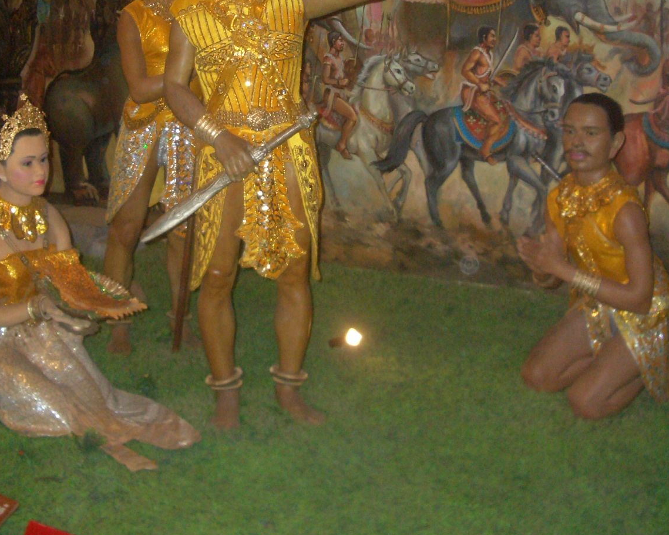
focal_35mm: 48
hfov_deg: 38.8
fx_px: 950
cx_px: 322
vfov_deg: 30.9
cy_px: 139
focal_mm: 5.8
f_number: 2.6
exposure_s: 1/60
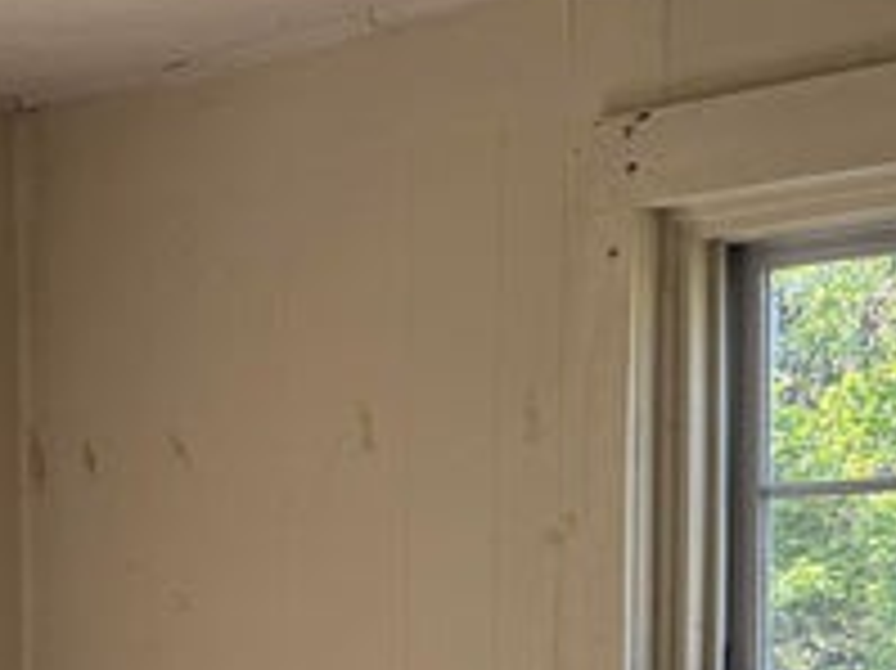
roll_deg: +1.6
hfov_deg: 17.9
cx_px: -259
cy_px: 796
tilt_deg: -3.6
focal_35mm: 103
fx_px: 2664
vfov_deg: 13.9
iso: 80
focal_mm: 6.76
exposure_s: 1/312
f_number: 1.78
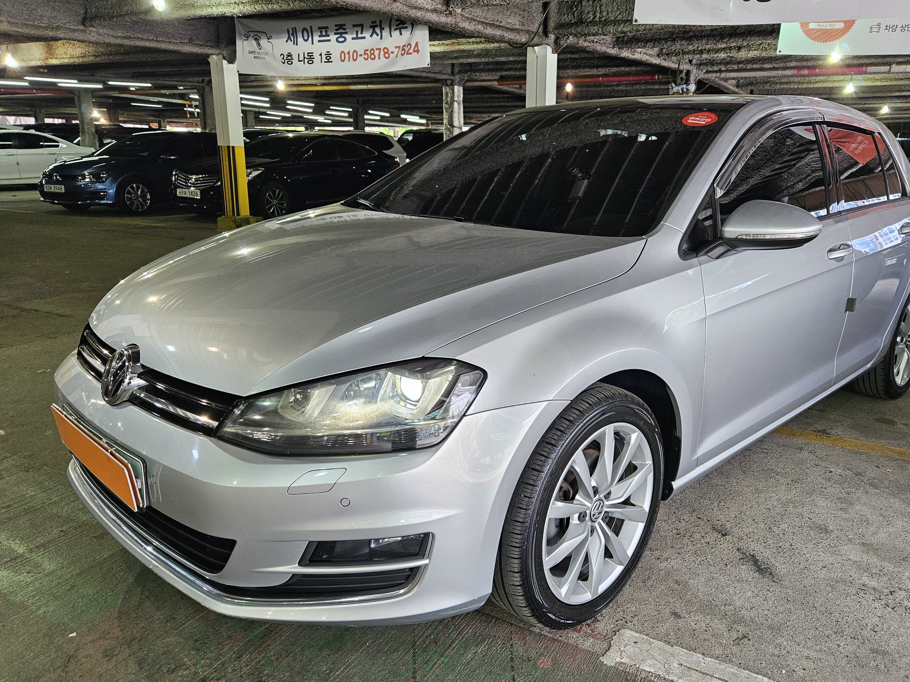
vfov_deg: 51.4
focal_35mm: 27
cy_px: 335
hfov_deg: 65.0
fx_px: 710
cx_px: 521
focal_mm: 5.4
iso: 80
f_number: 1.8
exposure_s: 1/120
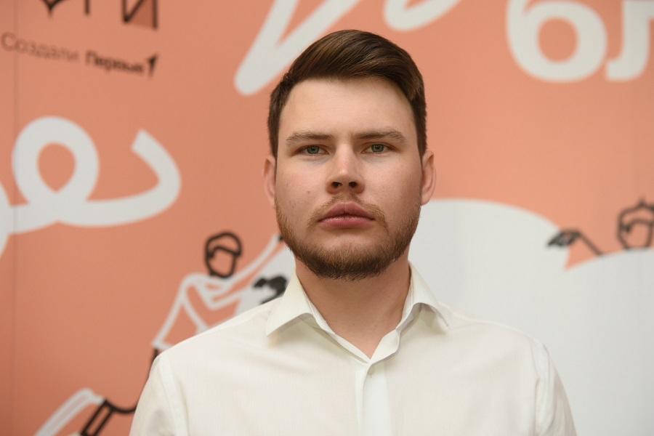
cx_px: 327
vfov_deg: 26.0
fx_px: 945
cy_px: 218
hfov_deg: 38.2
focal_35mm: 52
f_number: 3.5
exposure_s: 1/200
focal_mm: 52
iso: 800
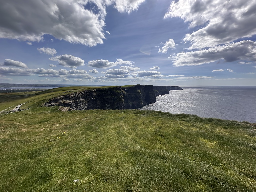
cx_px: 128
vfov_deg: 85.7
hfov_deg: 102.1
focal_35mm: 14
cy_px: 96
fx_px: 104
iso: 50
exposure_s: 1/4651
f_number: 2.2
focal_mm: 2.22
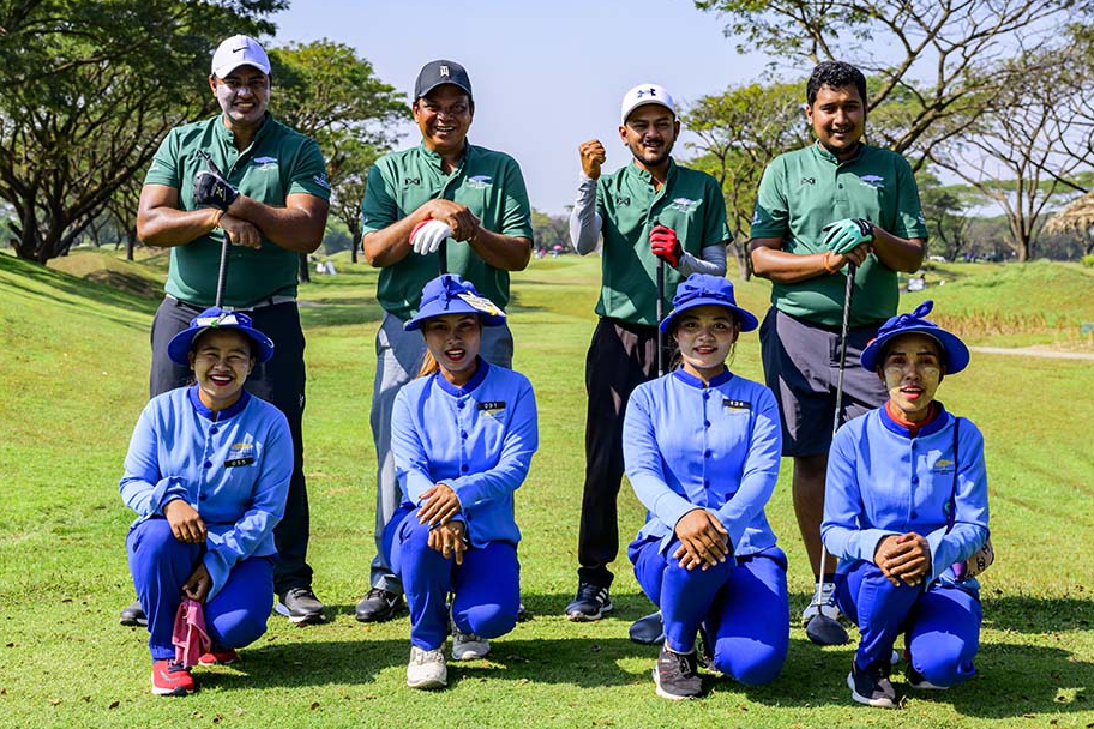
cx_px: 561
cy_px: 362
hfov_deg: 48.5
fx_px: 1215
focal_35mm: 40
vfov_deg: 33.4
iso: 250
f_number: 5
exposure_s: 1/1600
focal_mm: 38
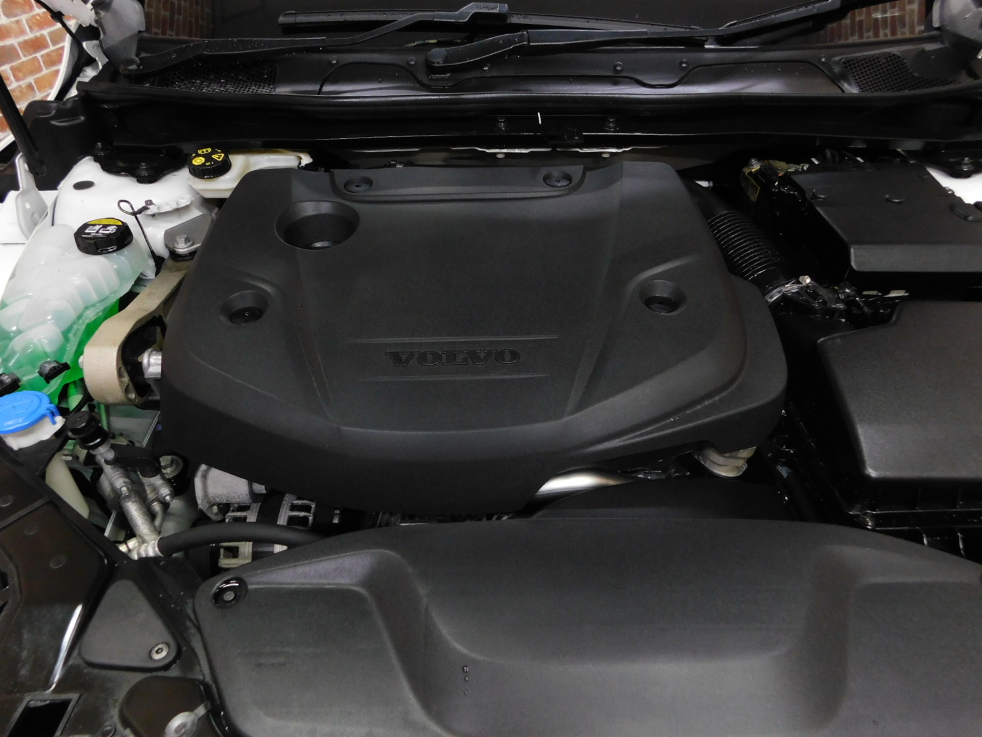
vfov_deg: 58.9
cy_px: 368
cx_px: 491
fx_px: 652
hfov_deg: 73.9
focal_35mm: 23
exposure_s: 1/30
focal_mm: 4
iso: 320
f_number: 3
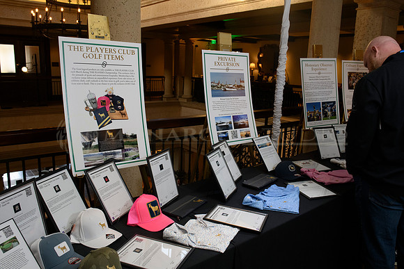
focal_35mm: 28
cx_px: 202
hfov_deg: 65.5
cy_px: 134
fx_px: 314
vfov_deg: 46.4
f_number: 8
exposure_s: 1/80
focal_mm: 28
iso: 3200
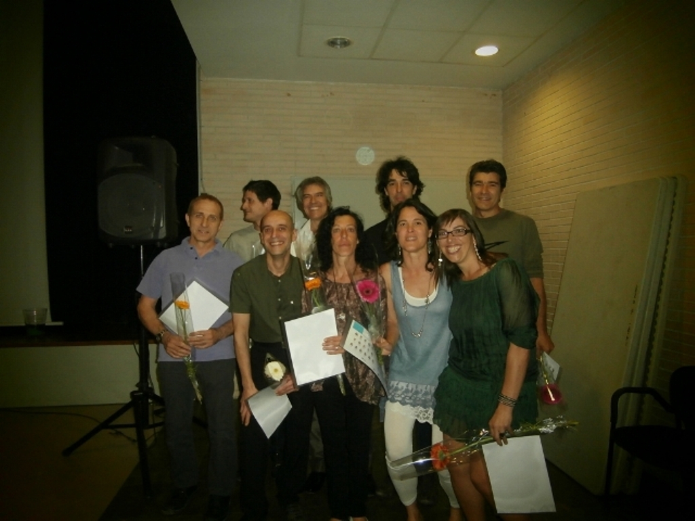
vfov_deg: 56.8
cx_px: 348
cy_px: 260
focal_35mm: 24
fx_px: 482
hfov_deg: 71.6
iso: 250
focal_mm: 4.2
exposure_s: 1/30
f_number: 3
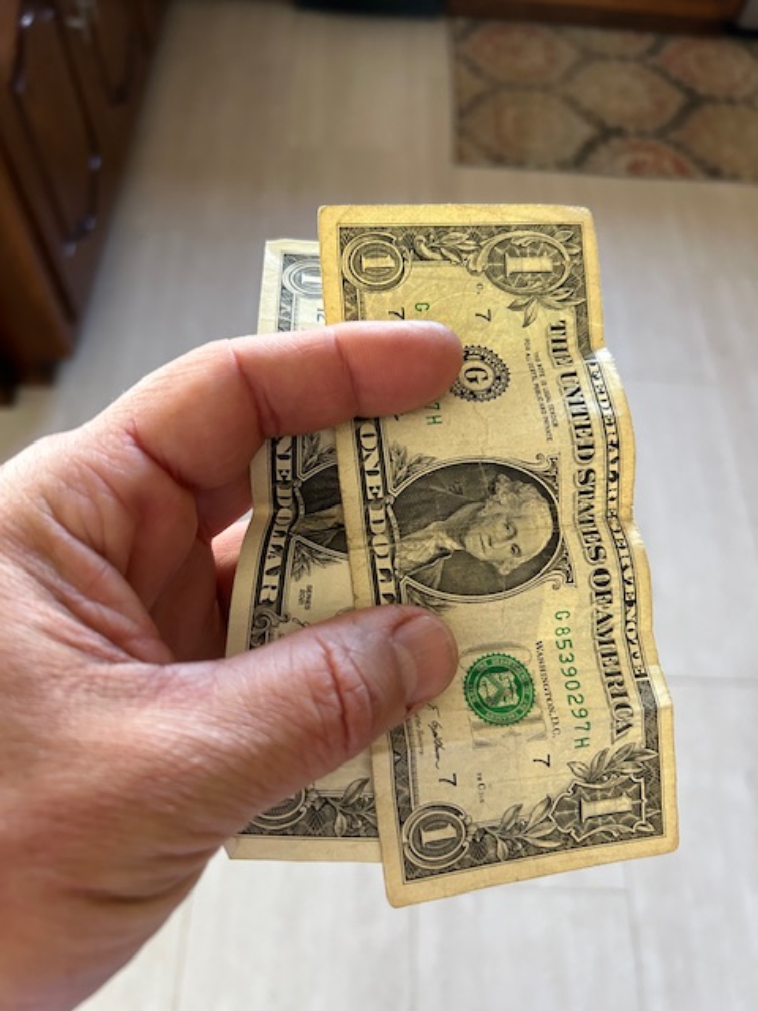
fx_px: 759
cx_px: 379
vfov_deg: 67.3
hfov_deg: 53.1
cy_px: 506
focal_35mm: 26
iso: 320
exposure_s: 1/60
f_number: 1.5
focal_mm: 5.7
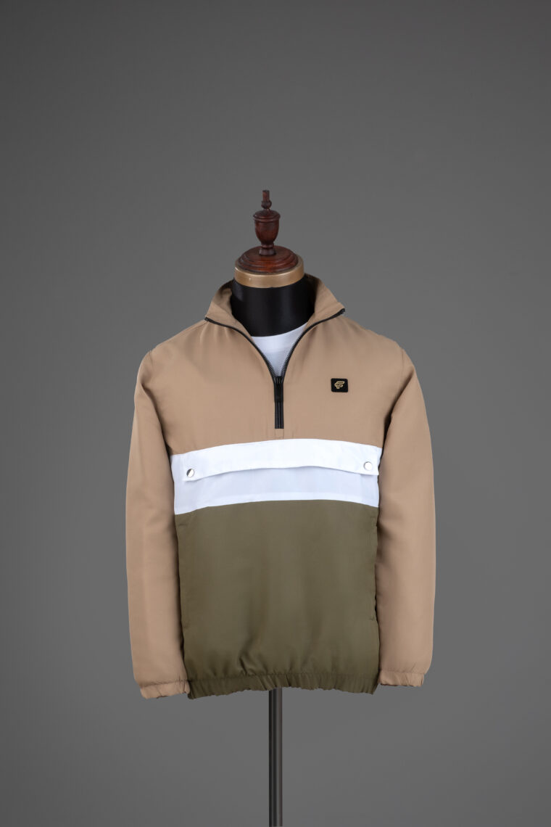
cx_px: 276
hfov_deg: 16.5
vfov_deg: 24.5
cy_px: 414
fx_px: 1905
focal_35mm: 83
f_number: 11
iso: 400
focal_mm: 55
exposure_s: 1/100
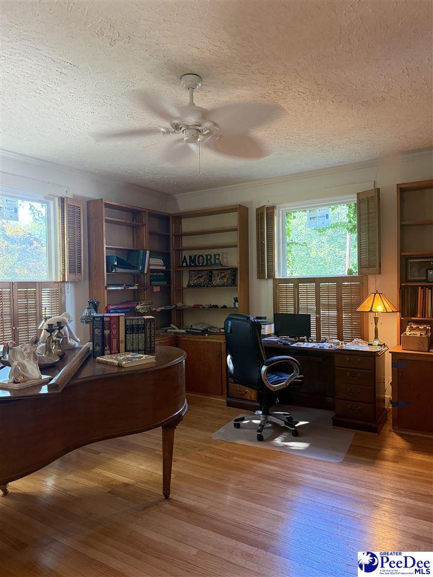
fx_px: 400
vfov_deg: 71.6
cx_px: 216
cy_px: 288
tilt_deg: -0.4
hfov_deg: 56.8
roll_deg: +0.8
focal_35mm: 24
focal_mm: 6.76
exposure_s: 1/60
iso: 400
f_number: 1.78
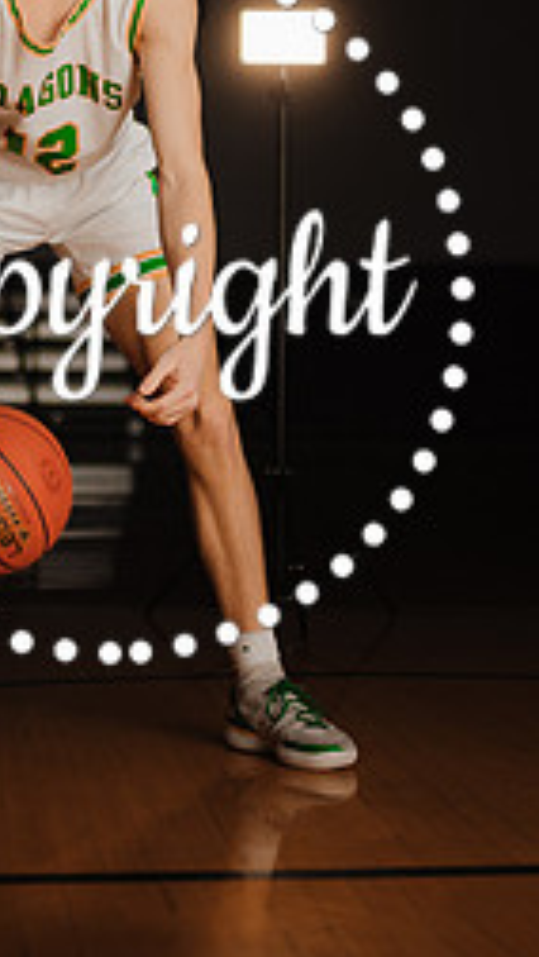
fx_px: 2411
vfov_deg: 22.4
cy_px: 338
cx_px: 134
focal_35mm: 95
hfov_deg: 12.7
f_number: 2.5
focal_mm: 35
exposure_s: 1/250
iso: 160
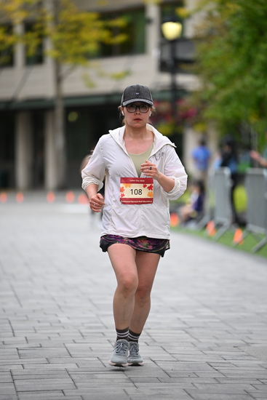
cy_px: 200
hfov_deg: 6.9
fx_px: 2223
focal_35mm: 200
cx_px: 134
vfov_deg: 10.3
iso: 1600
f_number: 2.8
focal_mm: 200
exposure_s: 1/5000
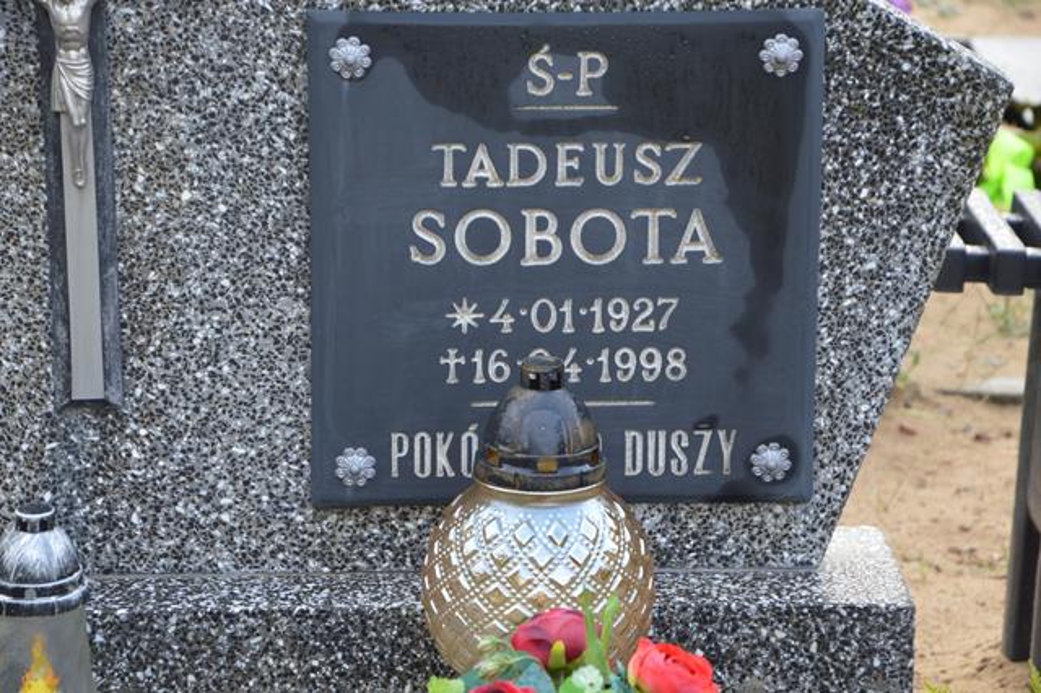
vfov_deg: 9.3
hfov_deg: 14.0
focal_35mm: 147
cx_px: 520
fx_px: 4248
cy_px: 346
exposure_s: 1/125
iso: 360
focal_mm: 98
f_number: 5.6
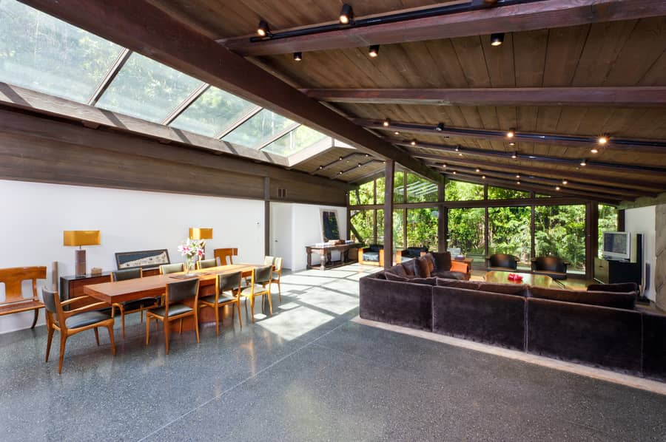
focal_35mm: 15
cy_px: 221
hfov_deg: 100.5
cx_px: 333
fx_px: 277
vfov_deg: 77.2
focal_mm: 15
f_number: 14
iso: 400
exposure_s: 1/3
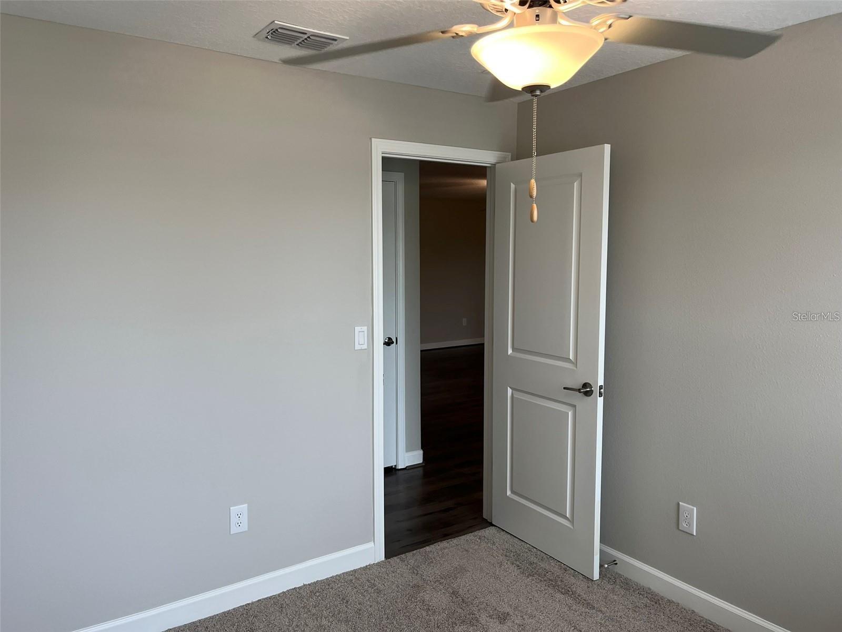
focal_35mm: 26
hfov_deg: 67.3
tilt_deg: -5.1
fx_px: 632
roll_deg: +0.2
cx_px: 421
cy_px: 316
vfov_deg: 53.1
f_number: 1.6
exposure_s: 1/120
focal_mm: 5.1
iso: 80
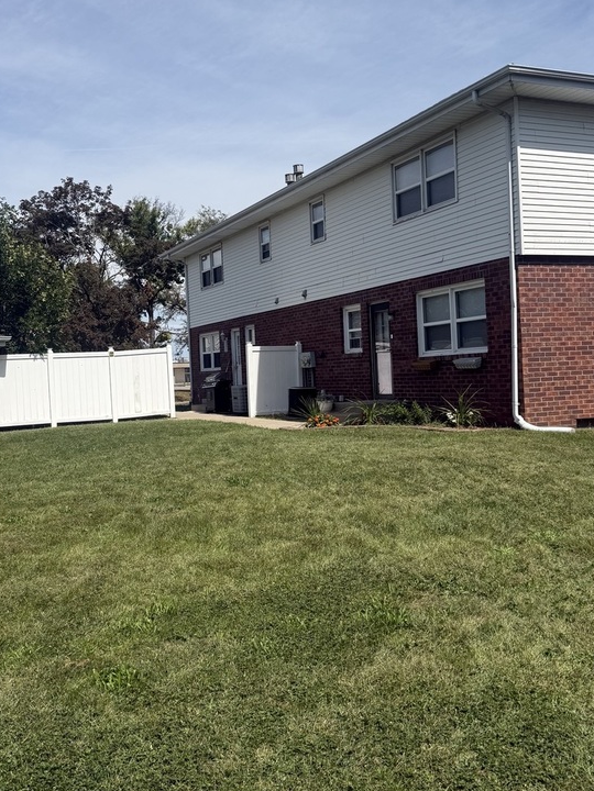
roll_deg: +2.9
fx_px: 824
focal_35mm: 36
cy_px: 374
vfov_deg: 51.3
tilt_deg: +1.4
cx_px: 264
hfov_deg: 39.6
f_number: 1.78
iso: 80
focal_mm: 6.76
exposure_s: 1/6173
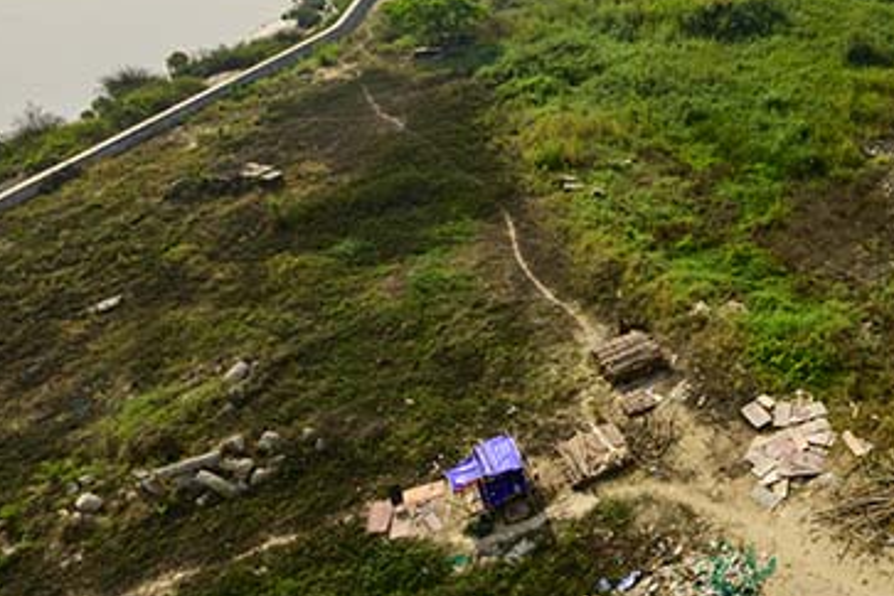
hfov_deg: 45.5
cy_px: 44
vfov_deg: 33.7
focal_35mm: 37
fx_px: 919
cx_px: 850
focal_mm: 14
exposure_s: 1/640
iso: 360
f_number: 11
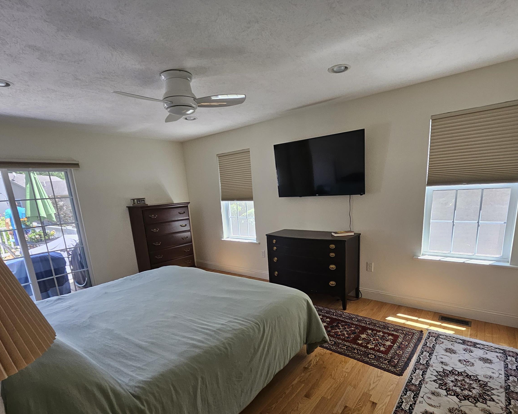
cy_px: 256
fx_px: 261
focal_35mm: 17
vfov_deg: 75.8
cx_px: 262
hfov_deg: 89.6
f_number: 2.2
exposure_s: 1/60
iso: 80
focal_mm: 1.7
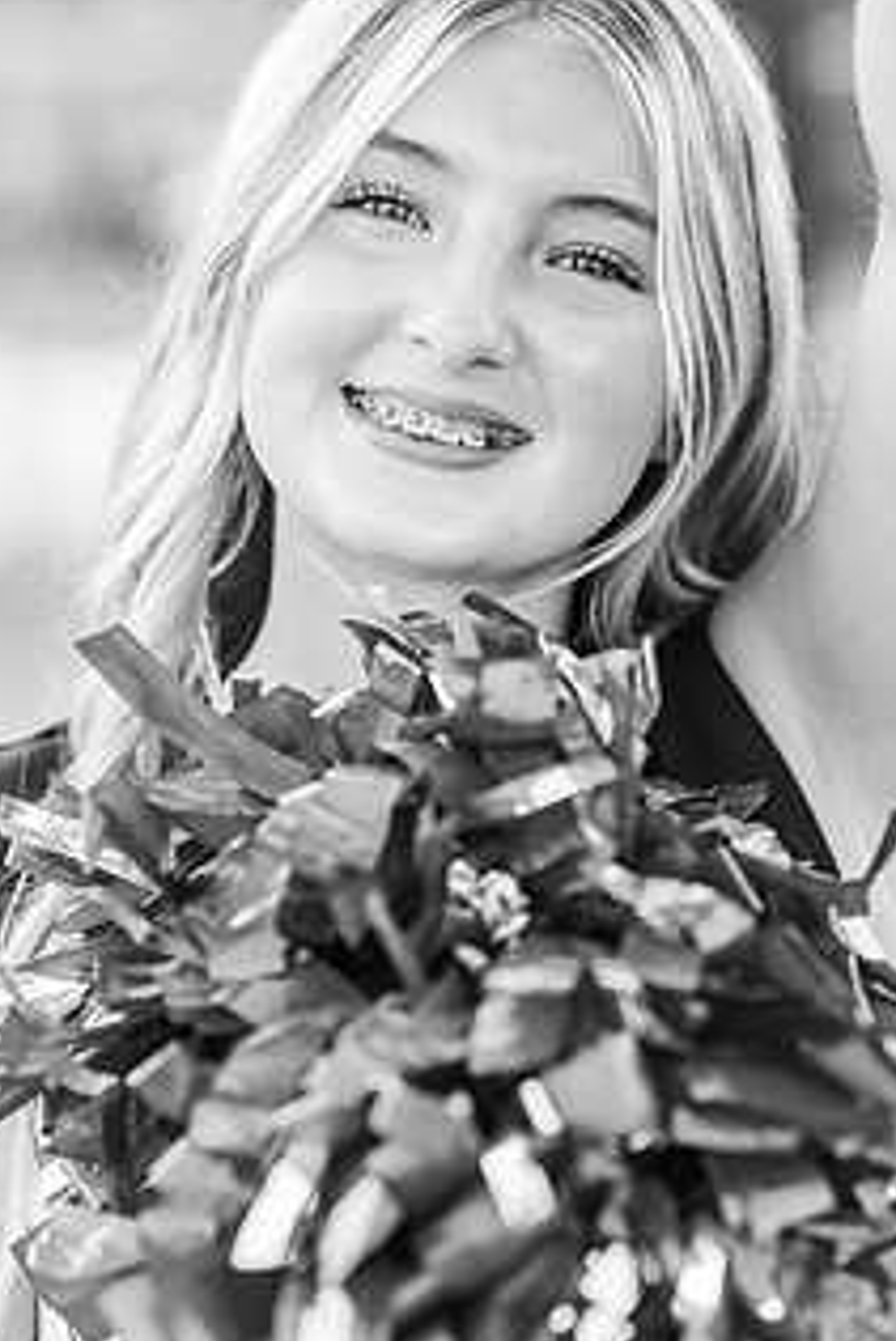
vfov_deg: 16.9
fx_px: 4512
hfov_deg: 11.3
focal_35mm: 121
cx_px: 467
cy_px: 416
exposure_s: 1/320
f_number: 2.8
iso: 200
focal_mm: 85
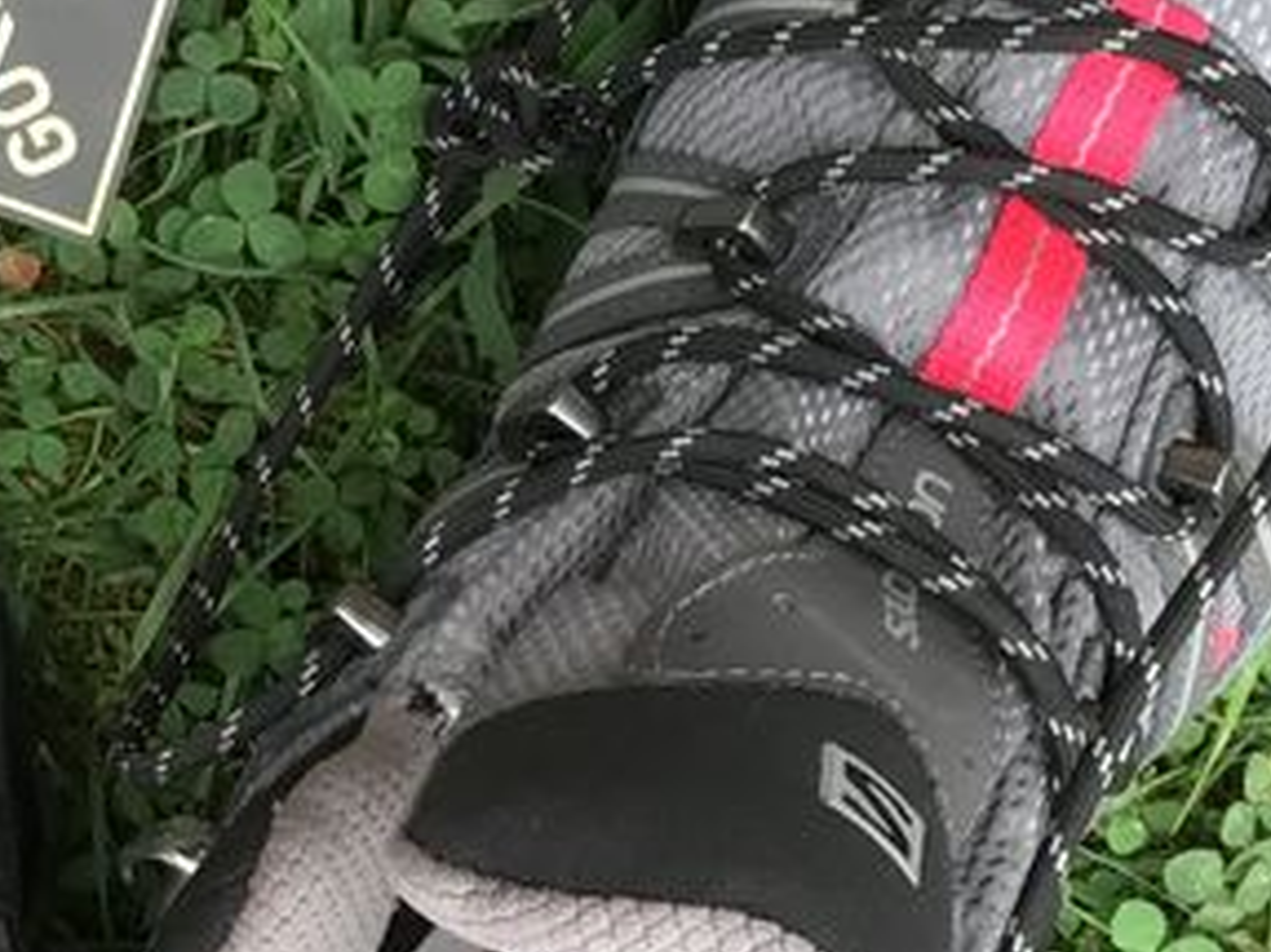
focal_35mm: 108
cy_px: 731
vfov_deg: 13.6
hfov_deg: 18.1
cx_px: 252
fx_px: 3964
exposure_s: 1/33
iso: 32
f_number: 2.4
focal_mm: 3.3
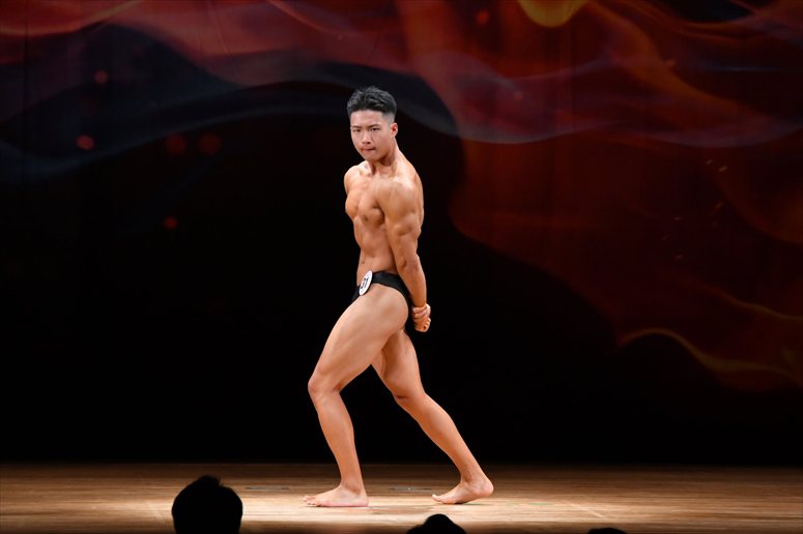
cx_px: 402
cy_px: 267
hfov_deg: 9.2
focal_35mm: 225
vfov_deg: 6.1
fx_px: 5016
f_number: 5.6
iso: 3200
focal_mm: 150
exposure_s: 1/400
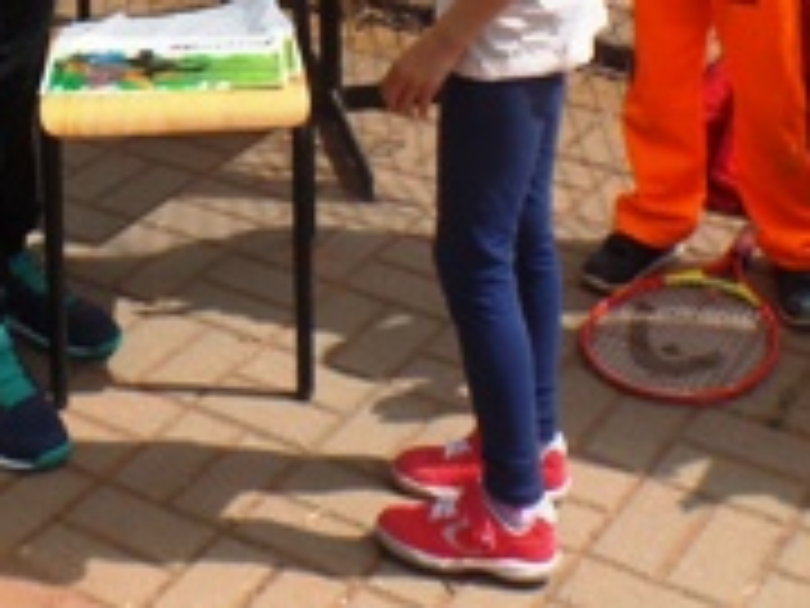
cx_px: 202
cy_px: -288
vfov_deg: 16.5
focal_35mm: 82
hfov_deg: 23.6
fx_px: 1919
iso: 100
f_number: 4
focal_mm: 4.1
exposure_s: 1/1000
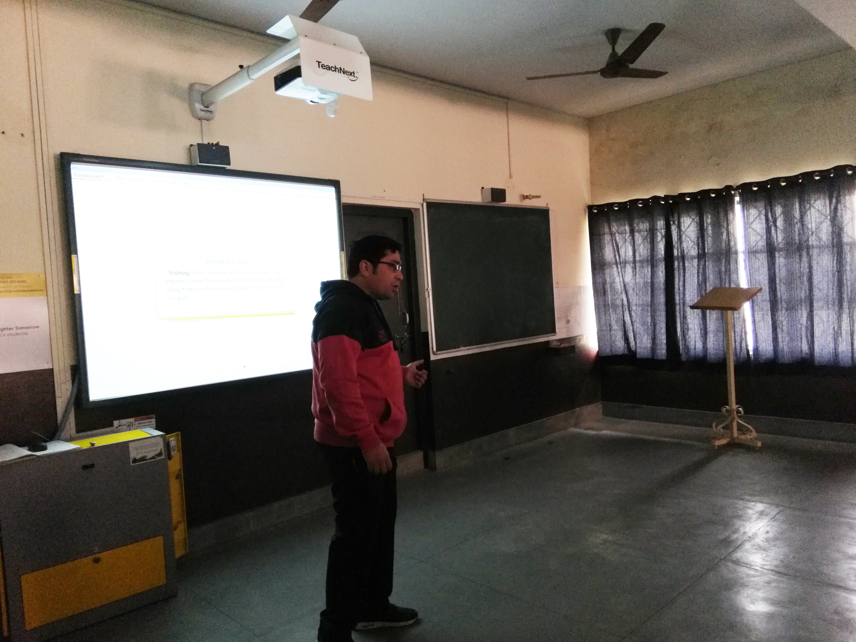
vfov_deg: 53.1
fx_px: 643
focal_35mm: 26
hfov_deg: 67.3
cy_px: 321
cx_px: 428
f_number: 2.2
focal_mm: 3.81
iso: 200
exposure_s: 1/30
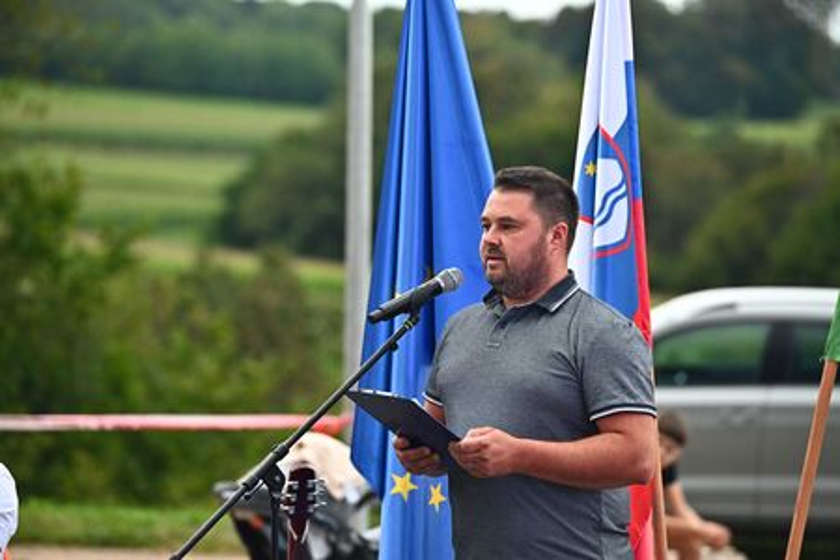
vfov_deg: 6.9
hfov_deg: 10.3
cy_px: 280
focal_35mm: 200
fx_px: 4666
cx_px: 420
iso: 1600
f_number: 4.5
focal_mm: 200
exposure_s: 1/500
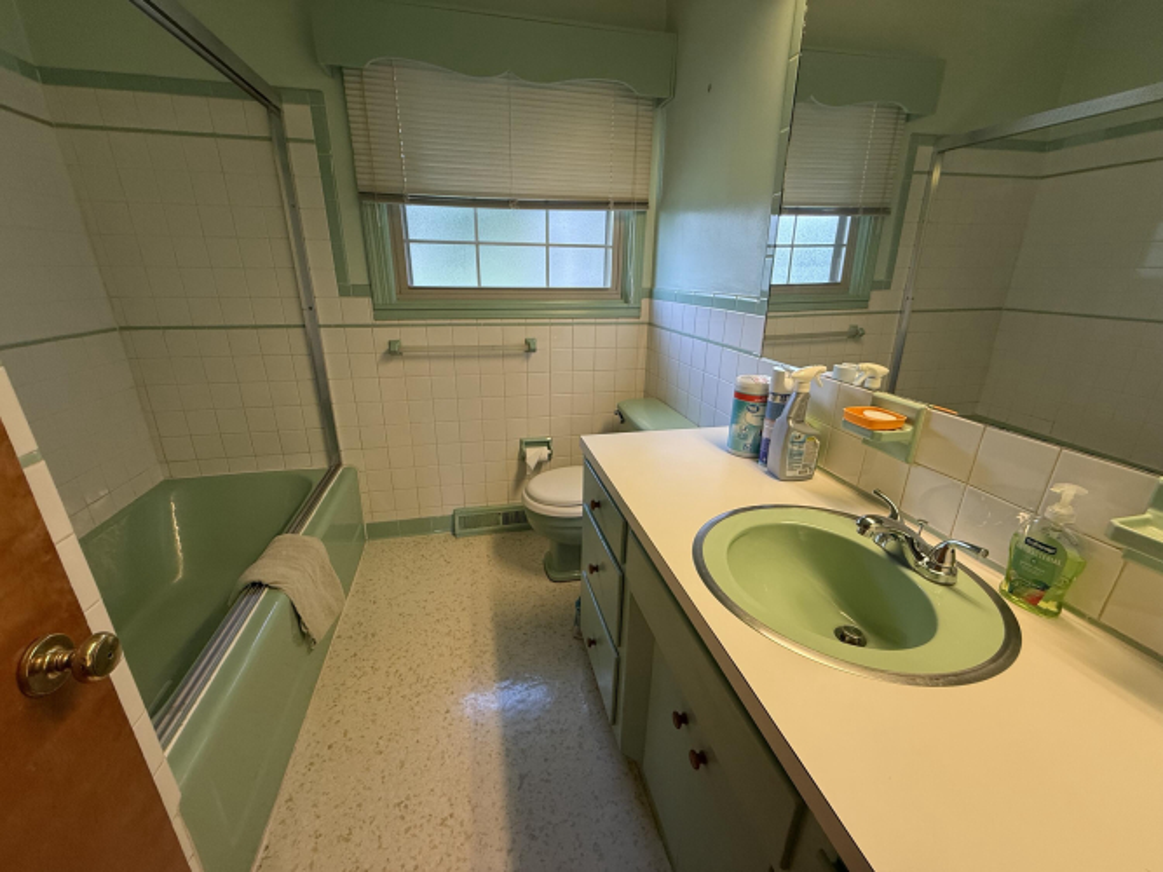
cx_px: 582
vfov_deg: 85.7
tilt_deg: -18.7
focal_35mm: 14
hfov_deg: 102.1
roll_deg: -0.9
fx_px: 470
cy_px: 436
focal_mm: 2.22
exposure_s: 1/120
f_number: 2.2
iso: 160
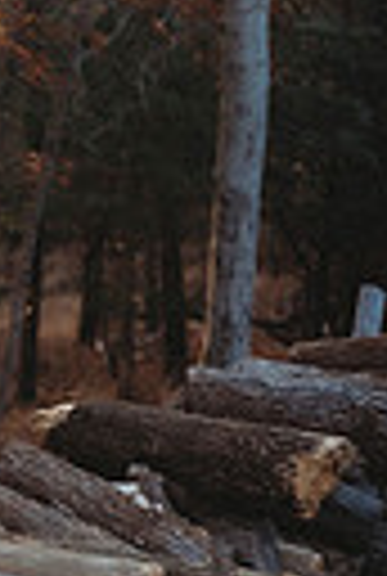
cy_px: 308
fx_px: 1957
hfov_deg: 9.1
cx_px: -783
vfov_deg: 16.7
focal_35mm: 122
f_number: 2.8
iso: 100
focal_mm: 27
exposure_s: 1/160
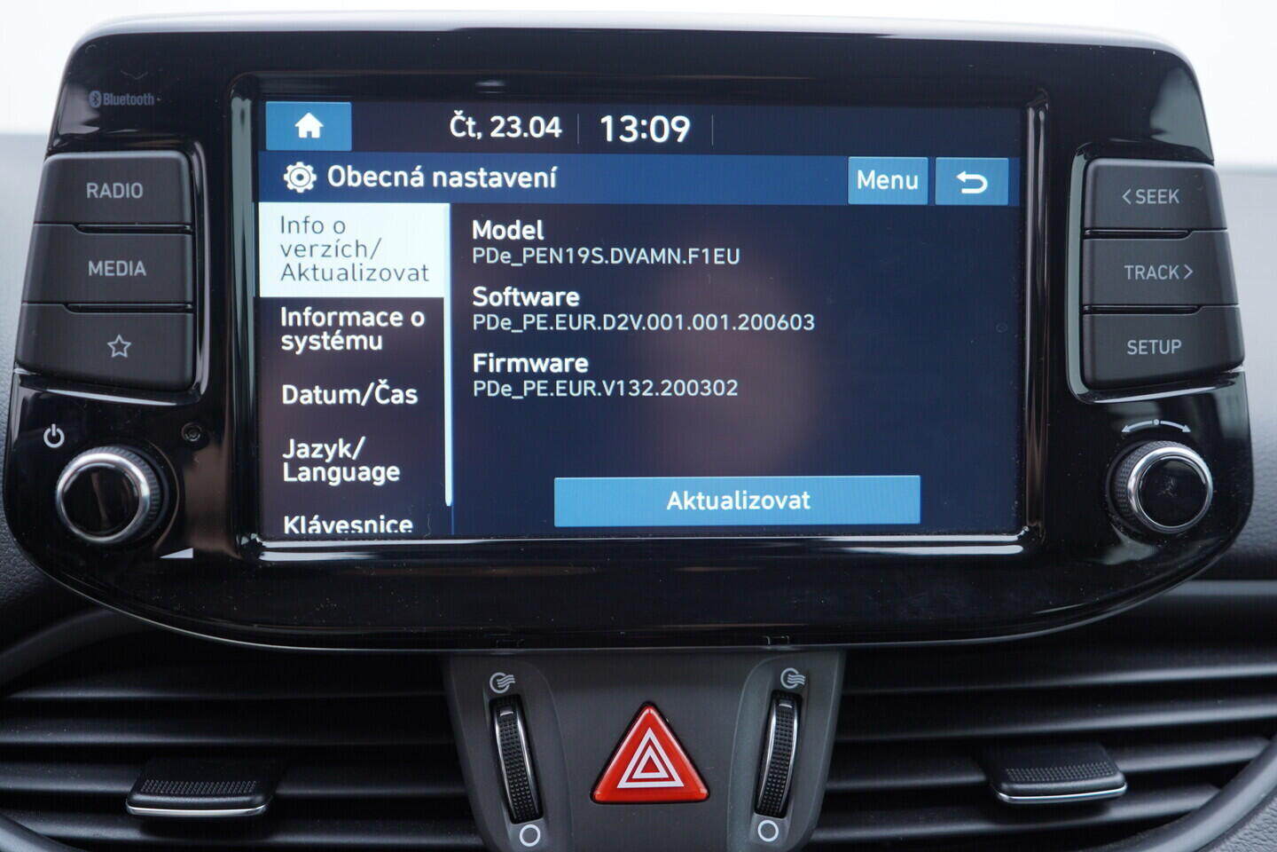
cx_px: 638
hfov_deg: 53.1
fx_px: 1277
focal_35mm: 36
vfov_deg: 36.9
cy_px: 426
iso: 125
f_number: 2.8
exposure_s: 1/40
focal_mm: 24
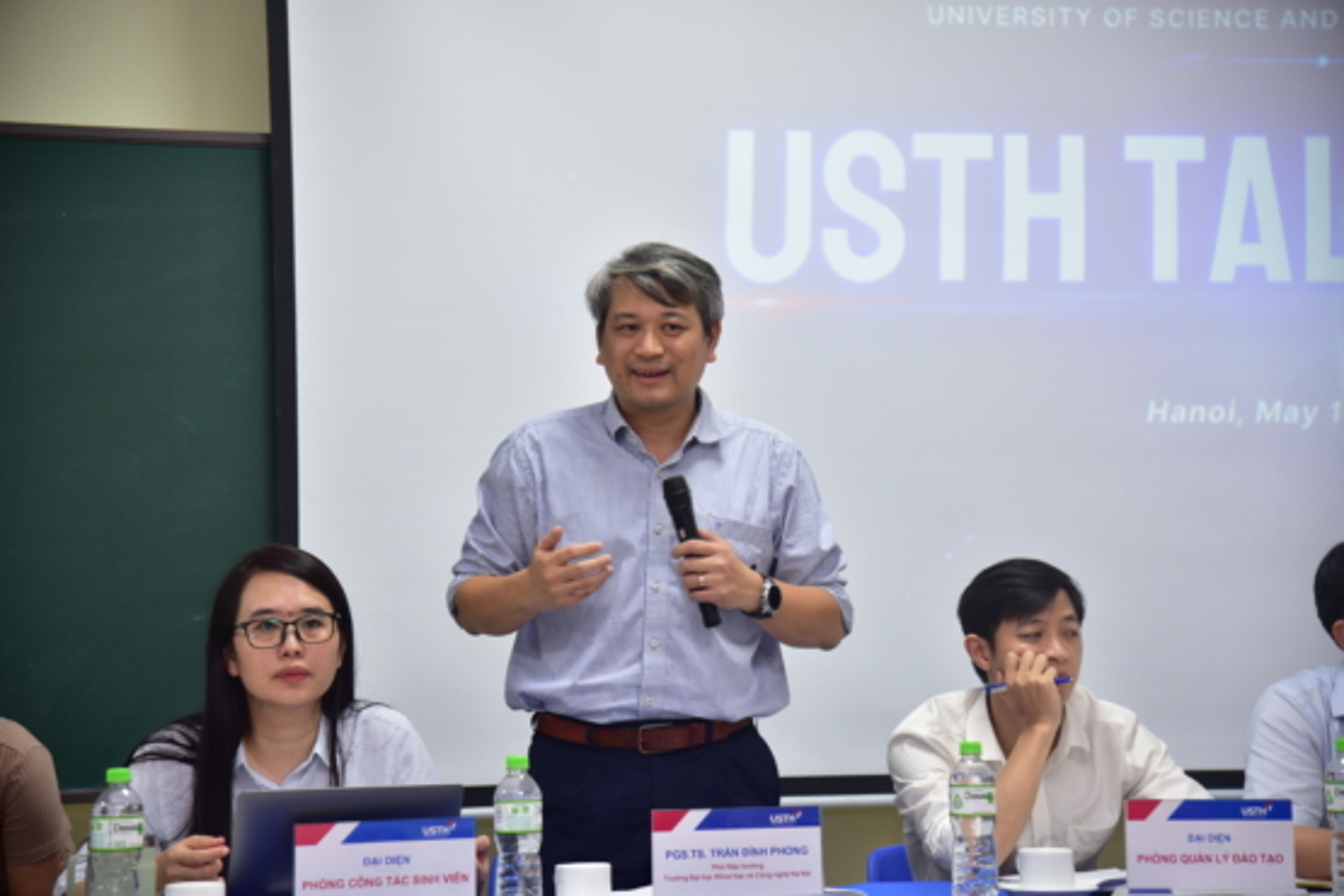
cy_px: 448
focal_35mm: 82
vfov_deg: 16.7
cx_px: 672
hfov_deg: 24.8
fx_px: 3061
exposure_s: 1/100
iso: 1000
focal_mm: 82
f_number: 4.5
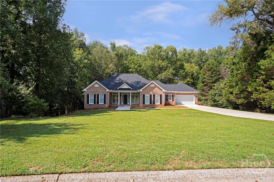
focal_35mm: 19
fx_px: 145
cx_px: 137
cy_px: 91
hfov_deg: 86.9
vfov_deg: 64.6
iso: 400
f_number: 8
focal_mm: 19
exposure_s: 1/640
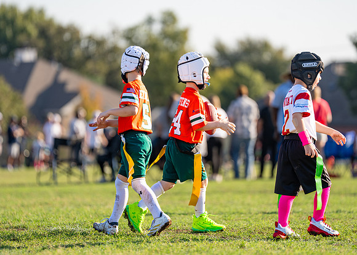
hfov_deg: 7.9
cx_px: 185
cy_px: 106
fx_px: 2579
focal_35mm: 254
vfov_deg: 5.7
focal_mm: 200
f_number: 2.8
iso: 250
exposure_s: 1/2000
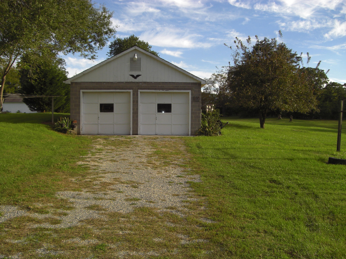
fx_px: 380
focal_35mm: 38
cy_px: 130
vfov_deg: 37.7
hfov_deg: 49.0
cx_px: 173
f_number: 2.7
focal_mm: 6.2
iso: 64
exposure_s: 1/800
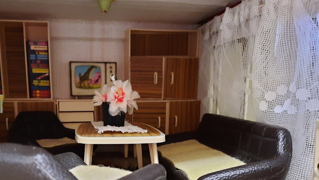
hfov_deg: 52.4
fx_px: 321
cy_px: 147
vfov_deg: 30.4
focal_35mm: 38
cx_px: 127
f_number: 2
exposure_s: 1/25
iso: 800
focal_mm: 4.6
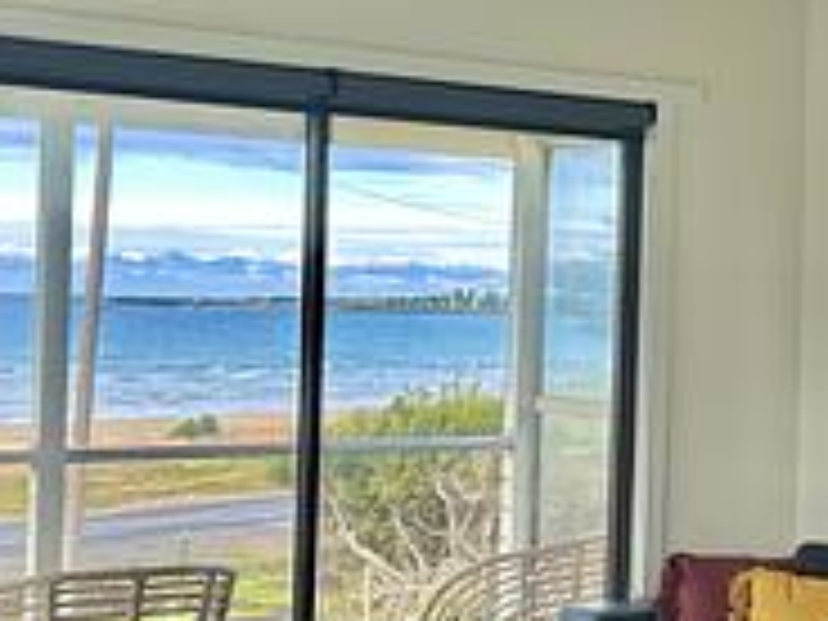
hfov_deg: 23.6
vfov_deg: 18.2
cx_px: 724
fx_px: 1937
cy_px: 290
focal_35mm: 81
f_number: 1.78
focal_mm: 6.86
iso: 80
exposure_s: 1/312
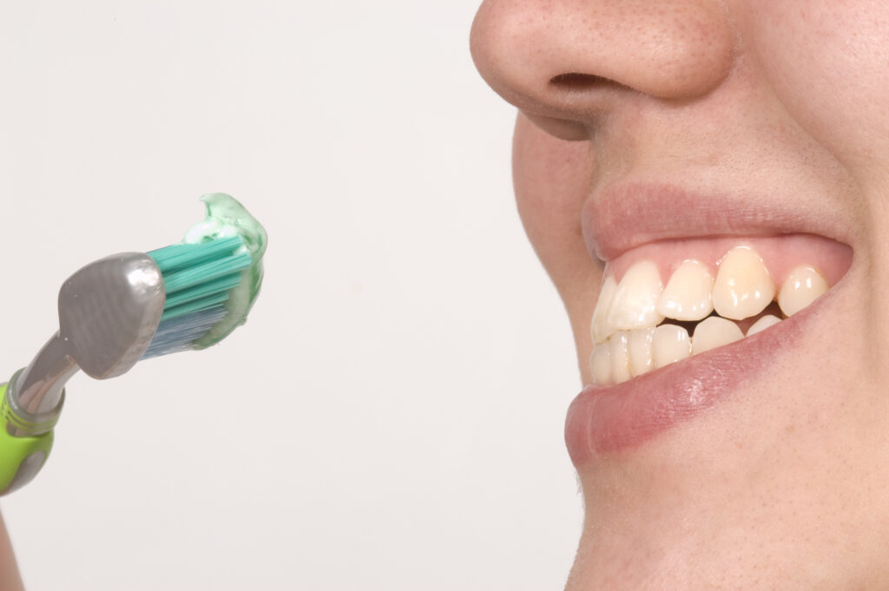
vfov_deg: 8.7
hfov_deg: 13.1
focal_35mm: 158
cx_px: 444
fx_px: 3886
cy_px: 296
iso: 500
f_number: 22
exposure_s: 1/60
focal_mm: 105
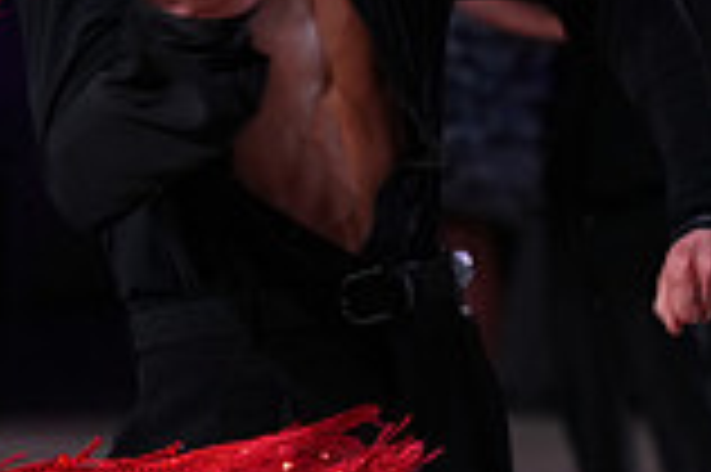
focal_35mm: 386
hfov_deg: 5.3
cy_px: -245
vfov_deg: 3.5
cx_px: -45
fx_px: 7615
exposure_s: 1/400
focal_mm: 105
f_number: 5
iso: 2500
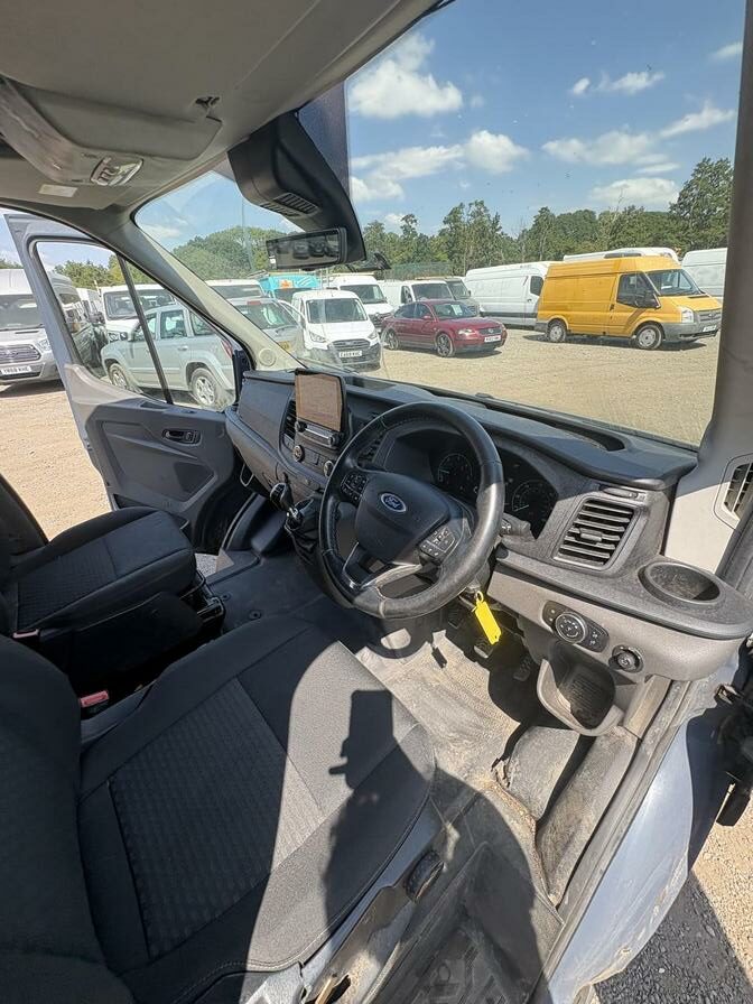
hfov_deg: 85.7
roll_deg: +2.3
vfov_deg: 102.1
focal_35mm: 14
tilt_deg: -23.7
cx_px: 376
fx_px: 406
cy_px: 502
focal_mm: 2.22
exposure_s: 1/241
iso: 40
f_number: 2.2
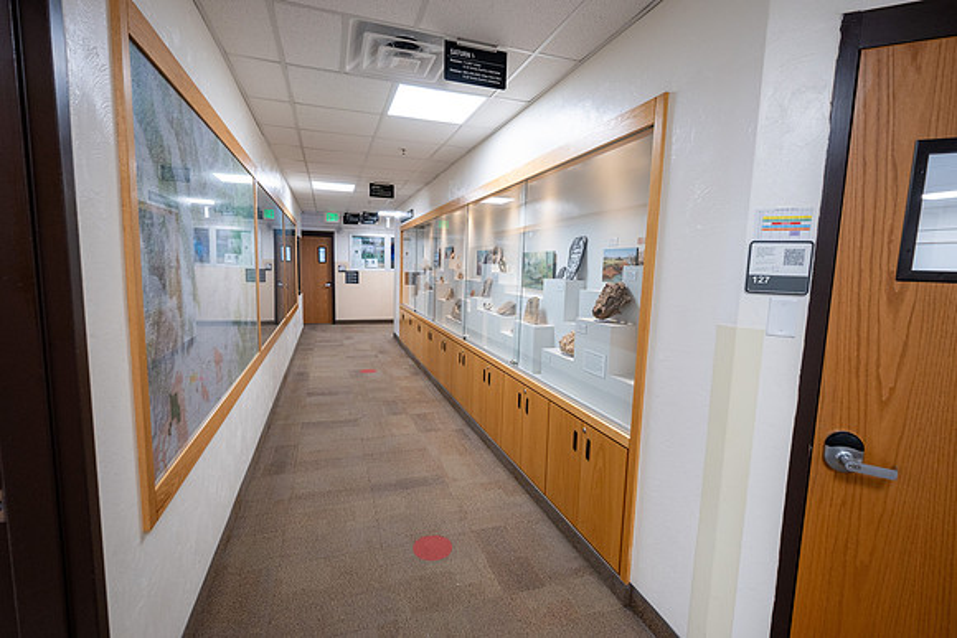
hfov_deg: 96.7
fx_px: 425
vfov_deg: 73.8
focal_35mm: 16
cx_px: 478
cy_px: 319
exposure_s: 1/160
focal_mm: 16
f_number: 4
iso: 800
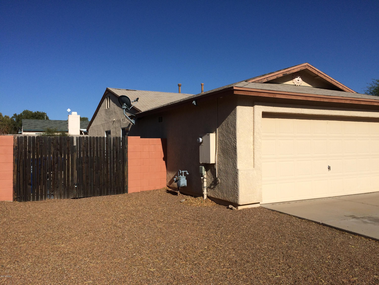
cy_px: 142
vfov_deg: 48.2
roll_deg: +1.7
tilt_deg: +0.9
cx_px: 190
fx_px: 318
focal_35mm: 29
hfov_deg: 61.7
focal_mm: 4.15
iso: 32
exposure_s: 1/5128
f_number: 2.2
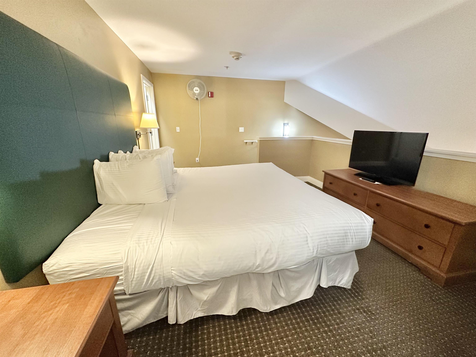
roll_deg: -0.6
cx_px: 238
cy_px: 178
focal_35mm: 14
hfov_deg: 102.1
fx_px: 193
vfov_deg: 85.7
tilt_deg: -17.0
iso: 400
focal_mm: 2.22
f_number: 2.2
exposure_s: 1/60
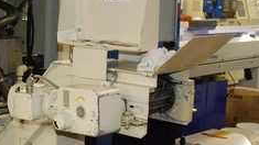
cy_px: 91
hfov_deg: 27.6
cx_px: 48
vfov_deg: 16.1
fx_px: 515
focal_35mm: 75
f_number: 5.6
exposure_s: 1/60
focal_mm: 28
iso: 1600
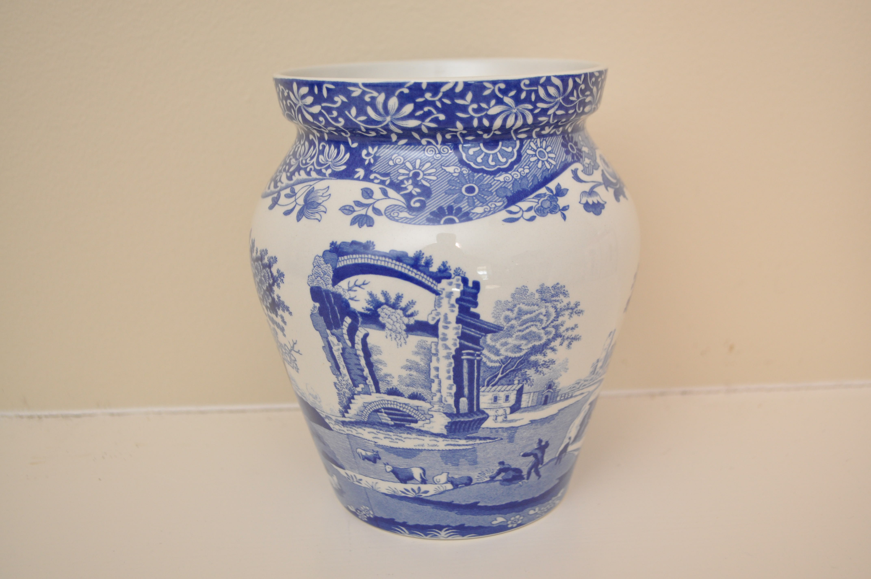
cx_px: 436
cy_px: 290
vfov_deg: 34.1
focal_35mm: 39
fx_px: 942
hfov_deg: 49.6
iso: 640
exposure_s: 1/100
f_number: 5
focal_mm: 26
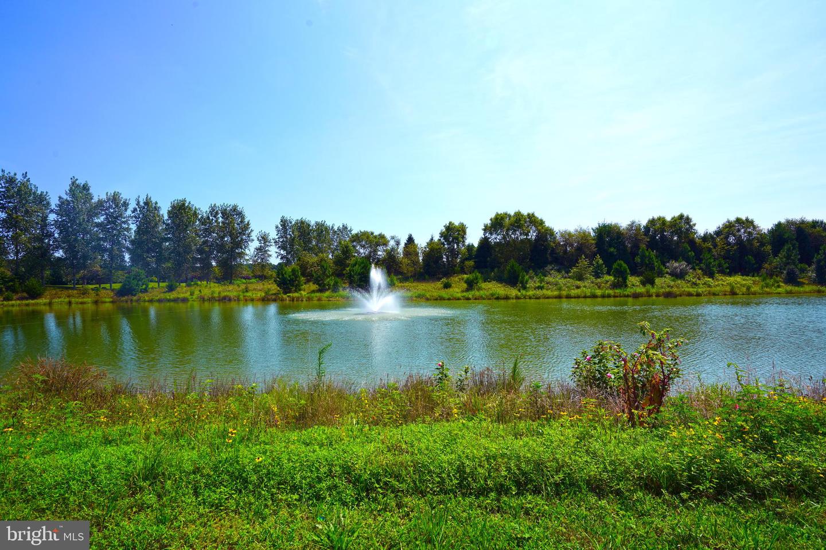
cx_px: 413
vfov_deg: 73.7
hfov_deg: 96.7
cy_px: 275
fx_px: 367
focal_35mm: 16
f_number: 10
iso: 100
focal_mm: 16
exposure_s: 1/200
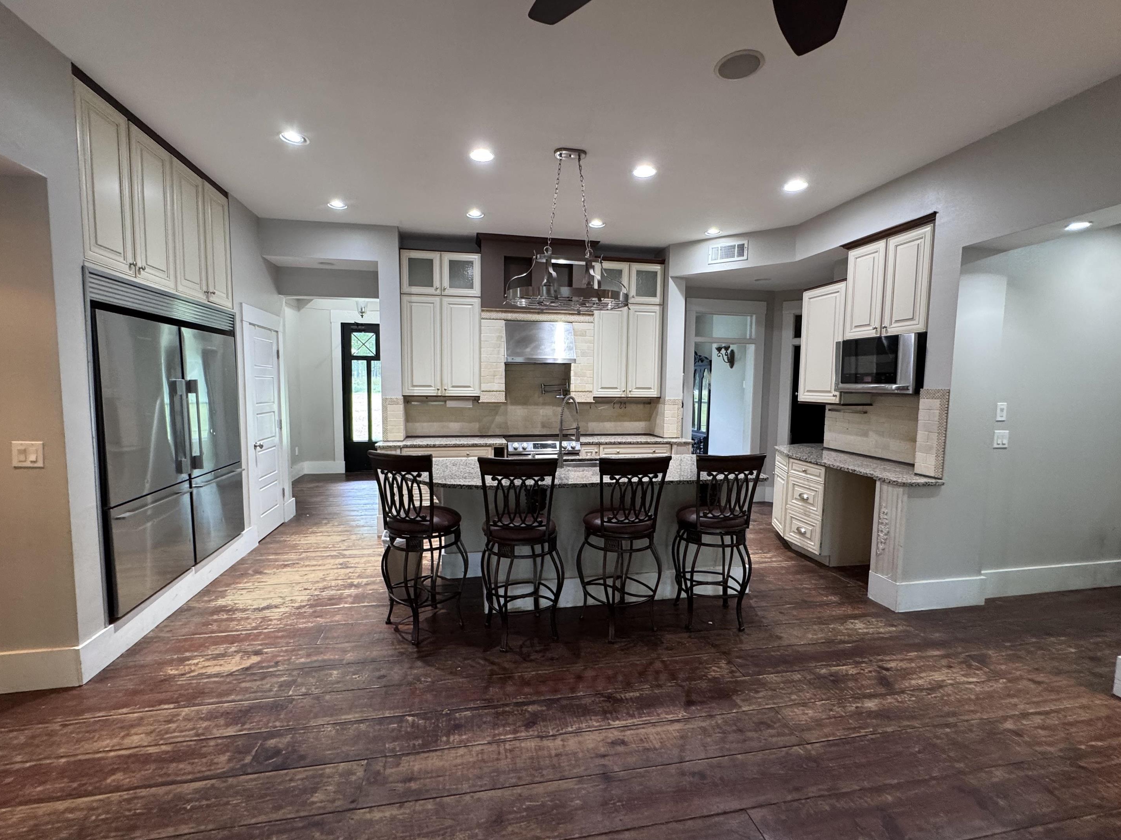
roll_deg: -1.1
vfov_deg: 81.7
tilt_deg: -5.3
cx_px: 554
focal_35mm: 15
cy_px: 424
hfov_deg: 98.2
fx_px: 486
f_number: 2.2
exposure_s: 1/60
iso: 250
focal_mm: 2.22
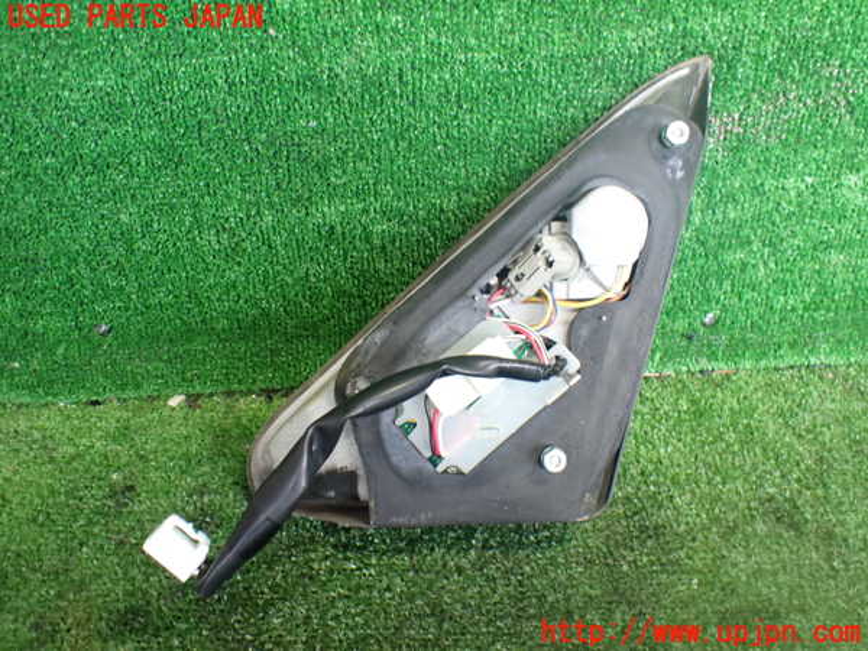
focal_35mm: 30
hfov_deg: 60.0
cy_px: 326
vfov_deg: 46.8
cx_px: 434
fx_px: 752
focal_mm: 5.4
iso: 800
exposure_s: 1/80
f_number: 2.3
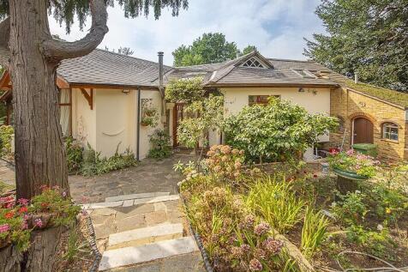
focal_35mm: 14
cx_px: 204
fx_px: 159
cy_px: 136
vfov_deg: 81.2
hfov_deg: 104.3
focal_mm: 14
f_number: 6.3
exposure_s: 1/800
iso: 400
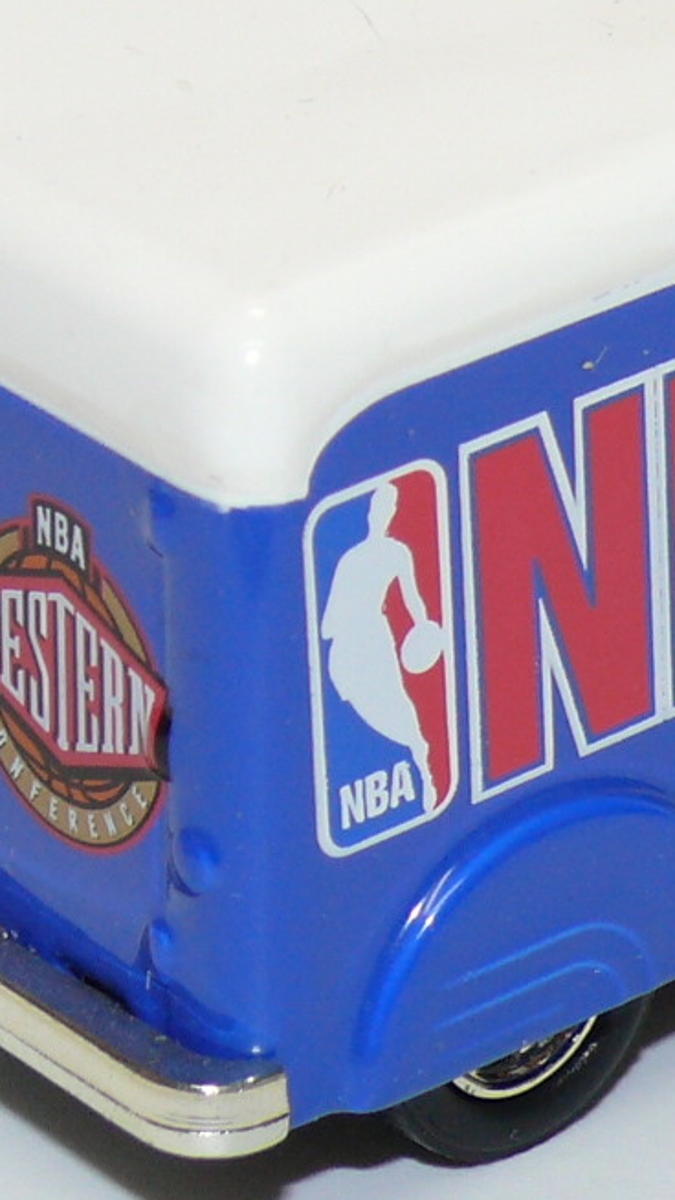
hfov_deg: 4.9
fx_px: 7889
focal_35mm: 248
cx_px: 690
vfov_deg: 8.7
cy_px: 371
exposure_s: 1/30
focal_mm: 12.7
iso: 100
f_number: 4
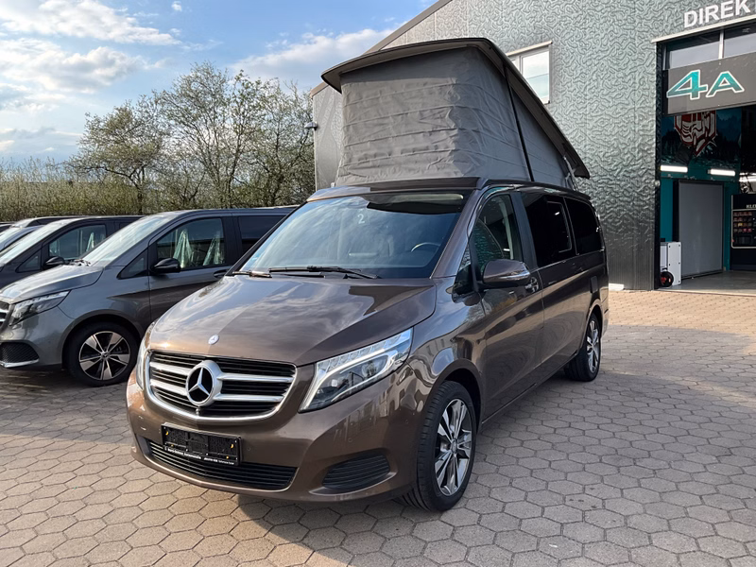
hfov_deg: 61.7
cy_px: 284
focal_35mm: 29
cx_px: 378
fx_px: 633
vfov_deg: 48.2
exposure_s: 1/540
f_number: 1.8
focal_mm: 3
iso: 25
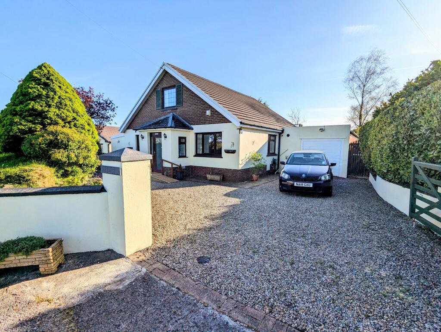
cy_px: 166
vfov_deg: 78.2
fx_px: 204
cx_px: 220
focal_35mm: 16
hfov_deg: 94.4
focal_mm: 2.35
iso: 50
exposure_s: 1/1453
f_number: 2.2
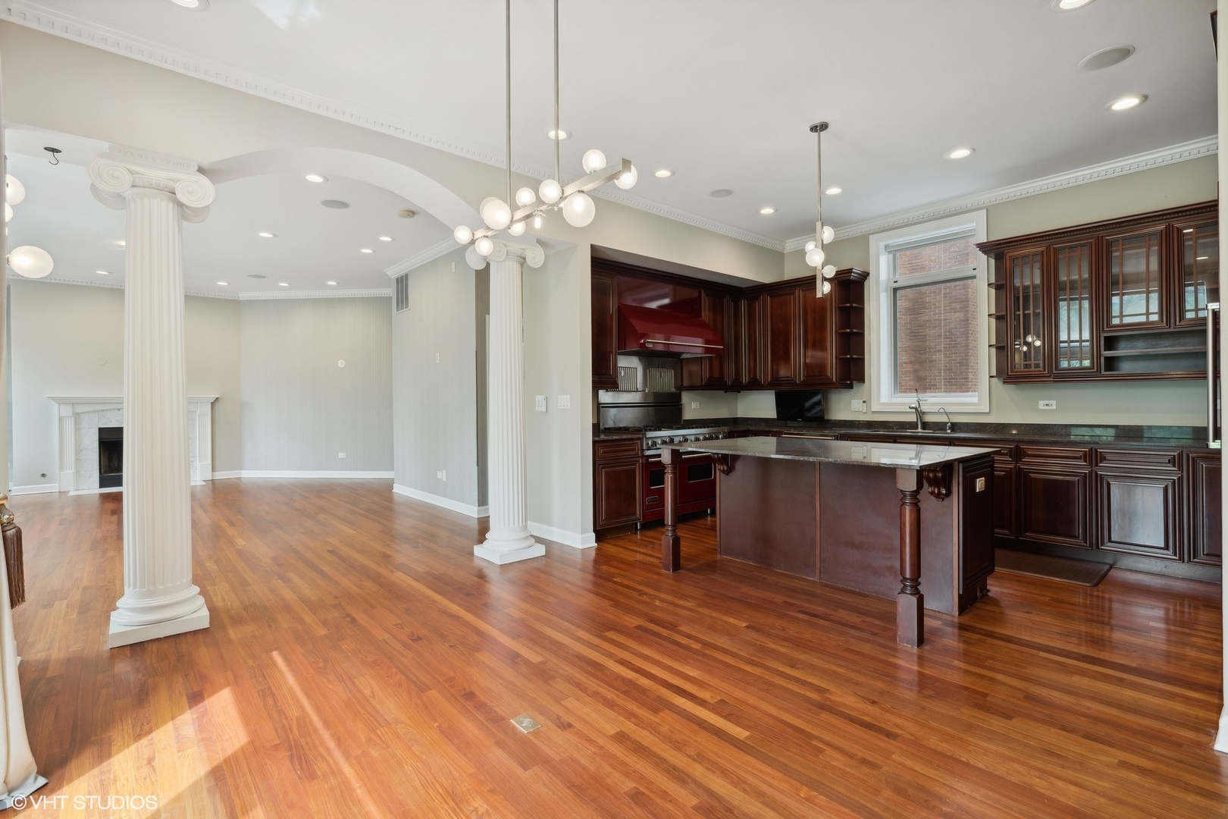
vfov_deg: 73.7
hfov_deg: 96.7
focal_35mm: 16
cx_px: 614
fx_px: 546
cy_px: 410
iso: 320
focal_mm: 16
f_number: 8
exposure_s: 1/30
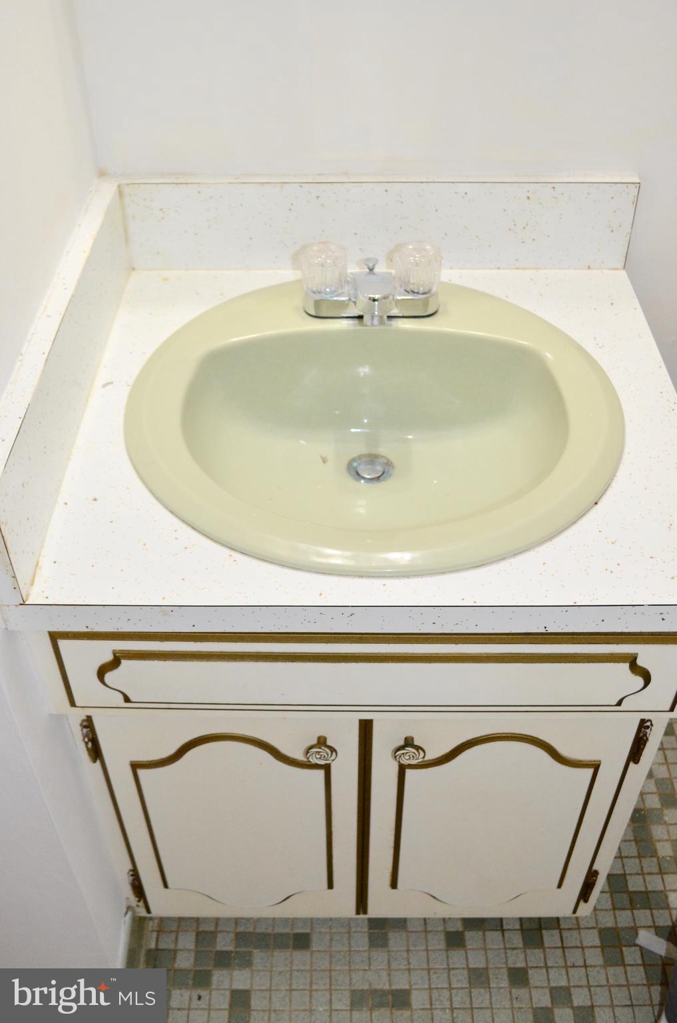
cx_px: 338
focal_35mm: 33
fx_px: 935
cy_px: 512
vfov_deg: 57.3
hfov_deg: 39.8
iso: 1000
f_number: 5
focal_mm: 22
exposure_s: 1/60
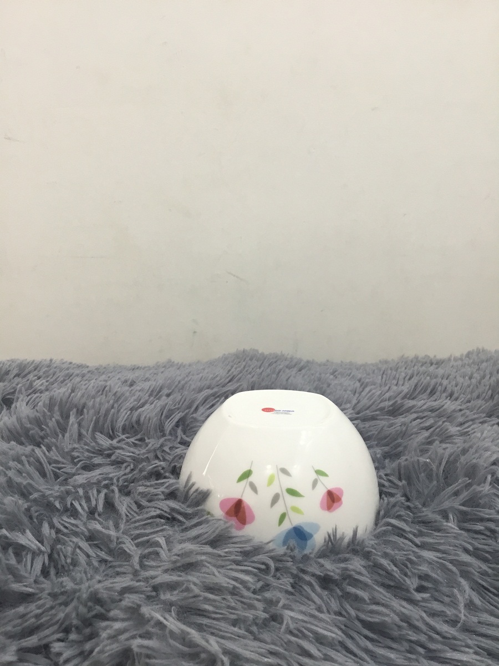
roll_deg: +0.5
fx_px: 596
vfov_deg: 58.4
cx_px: 250
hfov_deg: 45.4
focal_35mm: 31
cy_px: 333
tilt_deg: -12.2
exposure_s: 1/33
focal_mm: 3.3
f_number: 2.4
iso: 64
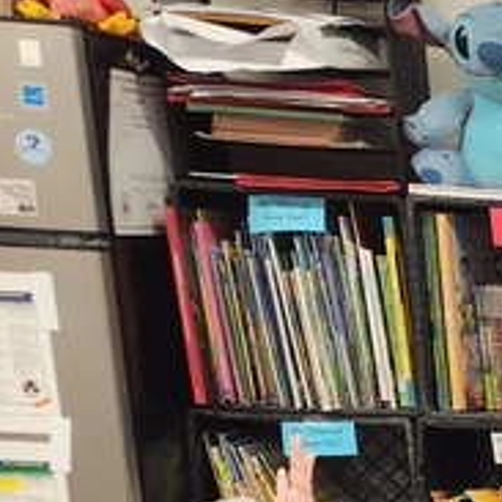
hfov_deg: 12.3
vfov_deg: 13.7
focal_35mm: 114
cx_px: 1177
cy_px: 897
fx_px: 1870
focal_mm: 5.4
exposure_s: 1/120
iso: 200
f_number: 1.8
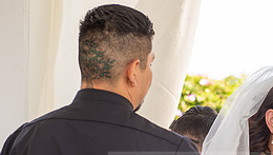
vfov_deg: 8.6
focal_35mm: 140
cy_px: 177
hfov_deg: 15.3
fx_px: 1015
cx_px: 200
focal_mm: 60
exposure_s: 1/100
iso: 100
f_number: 4
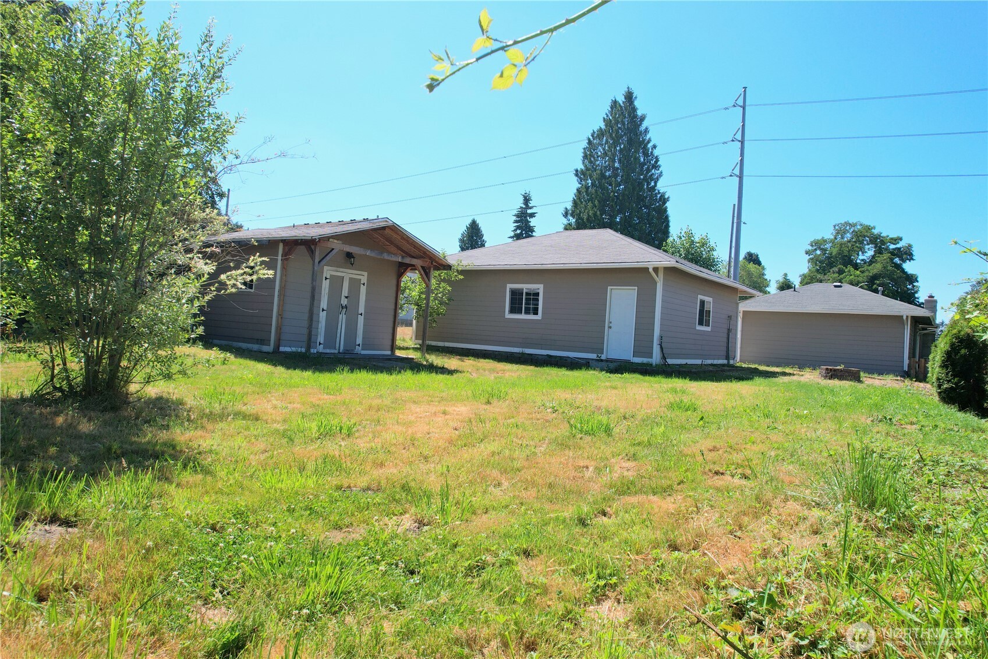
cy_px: 330
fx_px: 604
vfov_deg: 57.2
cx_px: 494
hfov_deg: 78.6
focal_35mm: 22
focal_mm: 8.38
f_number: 2.8
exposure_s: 1/1600
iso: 100
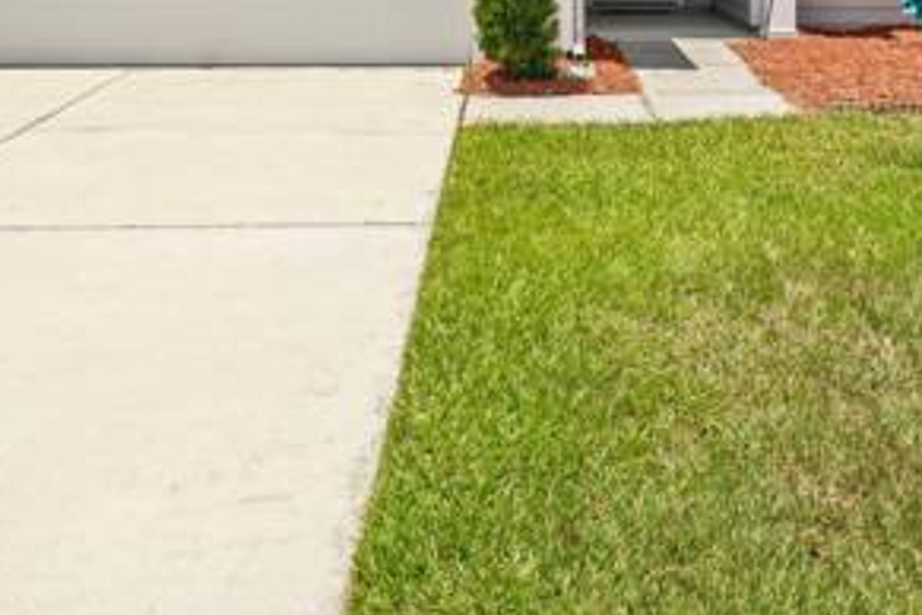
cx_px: 542
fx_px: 1144
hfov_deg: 43.7
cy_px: -48
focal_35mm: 45
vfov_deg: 27.7
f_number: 9
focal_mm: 20.3
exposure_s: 1/400
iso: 400
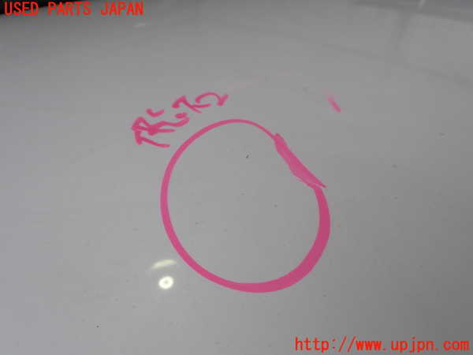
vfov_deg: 46.8
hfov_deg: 60.0
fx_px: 410
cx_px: 236
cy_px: 178
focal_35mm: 30
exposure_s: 1/640
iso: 100
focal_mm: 5.4
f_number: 3.2
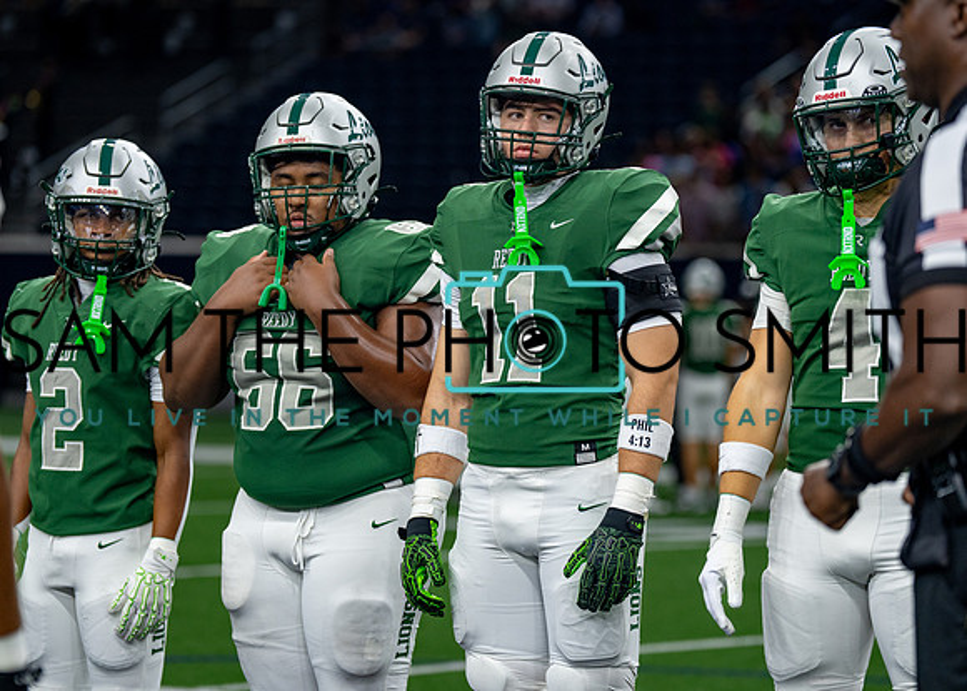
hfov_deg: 13.3
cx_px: 483
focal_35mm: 151
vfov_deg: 9.5
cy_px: 330
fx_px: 4140
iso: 1000
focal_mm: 131
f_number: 2.8
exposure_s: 1/500
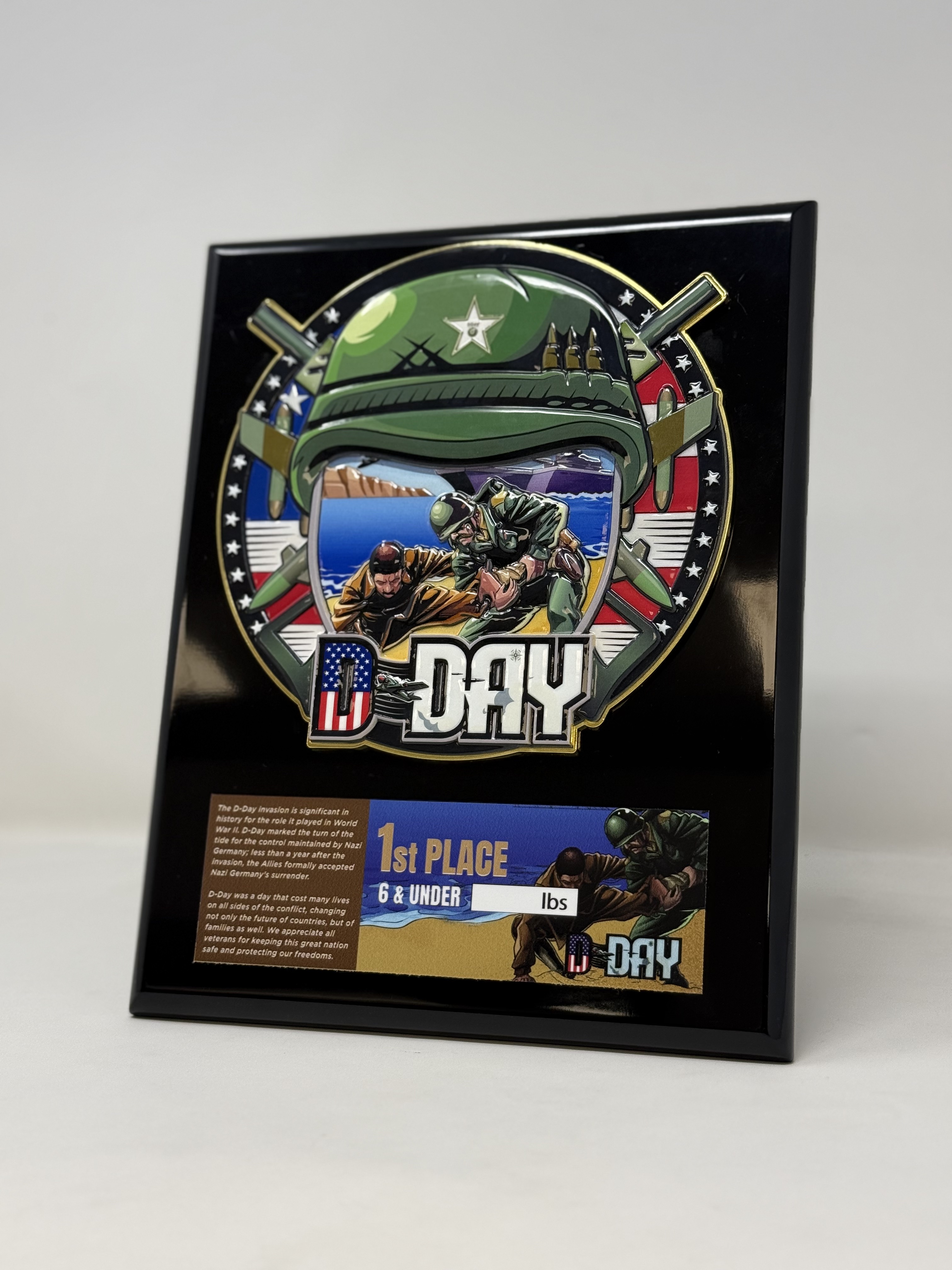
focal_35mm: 48
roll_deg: +1.7
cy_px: 635
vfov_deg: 39.7
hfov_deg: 30.3
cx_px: 476
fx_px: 1760
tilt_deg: -3.3
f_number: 1.78
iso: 80
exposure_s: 1/227
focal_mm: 6.76
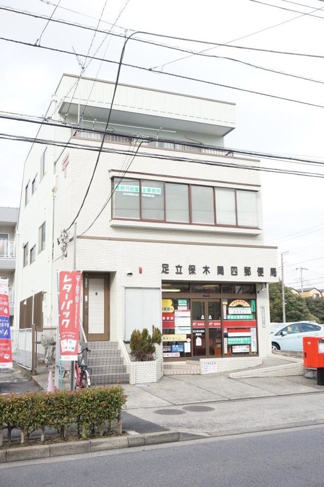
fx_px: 507
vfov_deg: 51.3
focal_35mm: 38
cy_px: 244
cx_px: 162
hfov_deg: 35.4
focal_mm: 25
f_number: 9
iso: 1000
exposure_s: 1/400
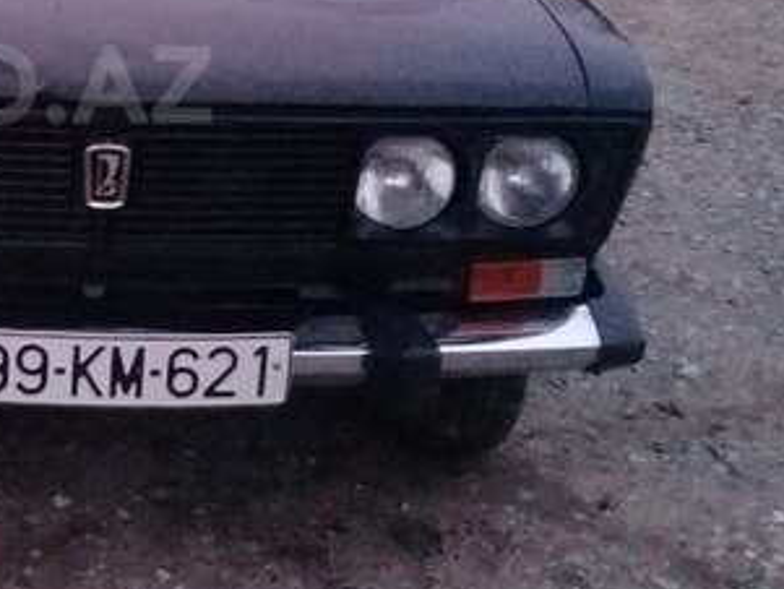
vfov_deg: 21.3
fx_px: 1541
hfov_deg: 26.5
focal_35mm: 68
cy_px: 85
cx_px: -55
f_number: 2.2
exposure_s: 1/17
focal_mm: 3.3
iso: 800
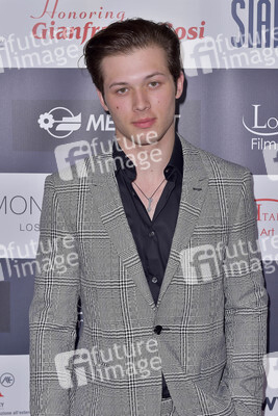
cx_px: 139
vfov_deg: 32.4
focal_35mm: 62
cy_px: 208
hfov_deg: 21.9
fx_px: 717
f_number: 6.3
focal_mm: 62
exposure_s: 1/320
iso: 500
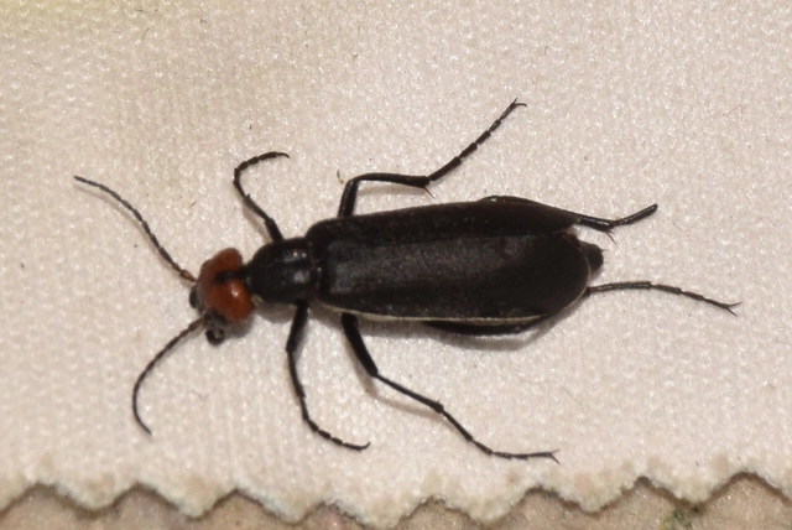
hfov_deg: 9.8
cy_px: 265
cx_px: 396
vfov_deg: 6.6
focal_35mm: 210
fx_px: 4624
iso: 500
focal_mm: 140
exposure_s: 1/200
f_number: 14
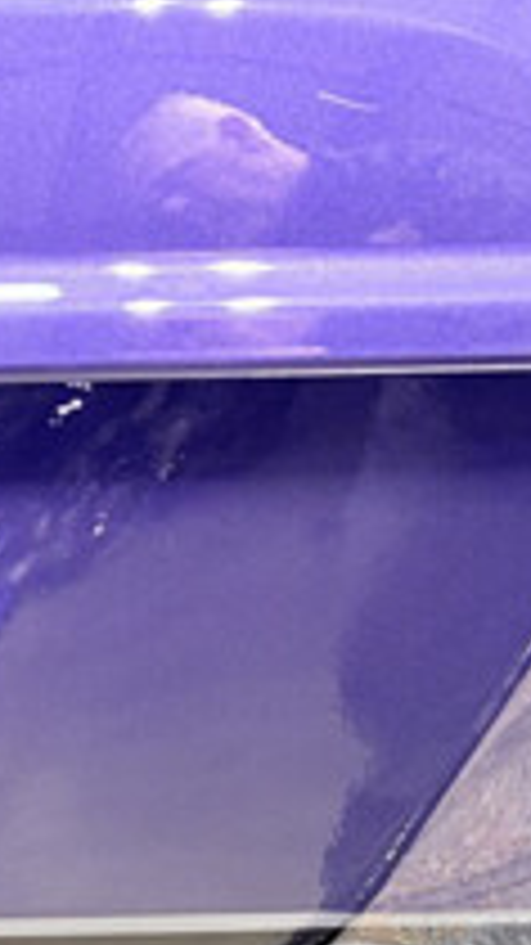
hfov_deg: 8.4
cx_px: -7
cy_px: 990
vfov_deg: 14.6
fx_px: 3607
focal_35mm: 144
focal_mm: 5.96
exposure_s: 1/60
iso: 160
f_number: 1.6
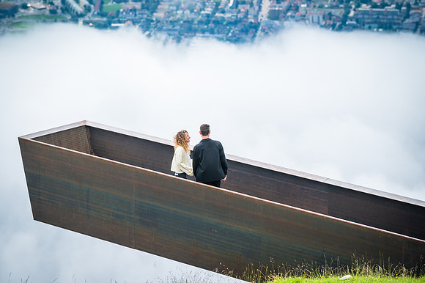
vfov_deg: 6.9
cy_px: 142
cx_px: 212
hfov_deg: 10.3
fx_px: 2360
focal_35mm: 200
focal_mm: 200
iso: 320
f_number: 5
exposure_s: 1/1600
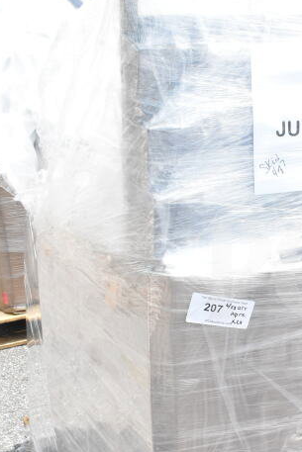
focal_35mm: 54
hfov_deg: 24.1
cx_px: 296
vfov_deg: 36.5
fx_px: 679
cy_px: 297
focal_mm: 18
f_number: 11
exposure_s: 1/500
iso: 1600
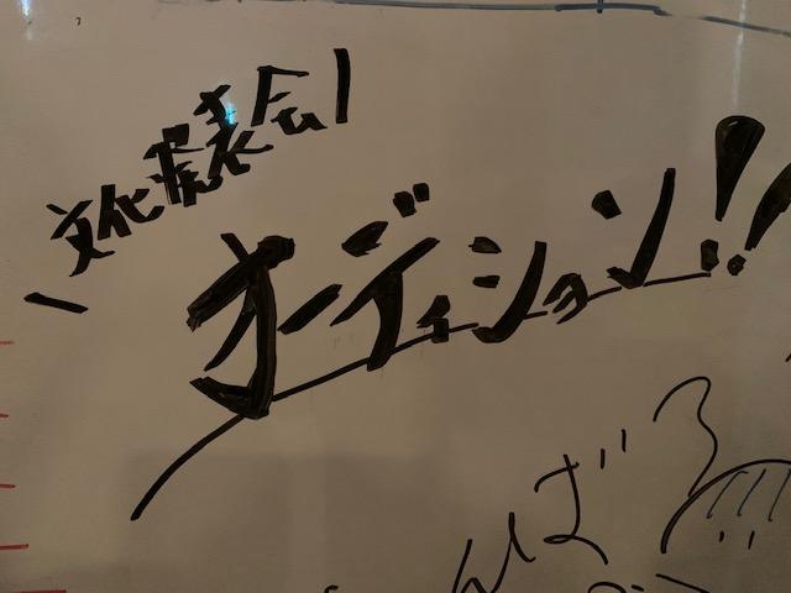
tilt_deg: -13.8
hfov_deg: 67.3
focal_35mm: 26
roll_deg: +2.0
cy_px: 296
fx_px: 594
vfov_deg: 53.1
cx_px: 396
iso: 800
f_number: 1.8
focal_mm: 4.2
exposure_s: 1/20
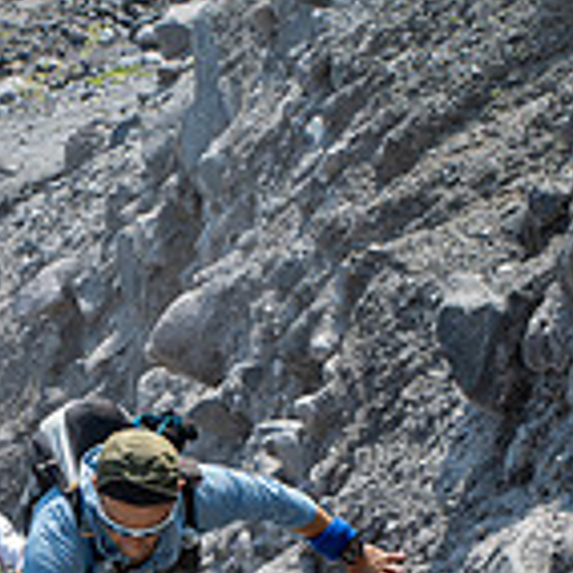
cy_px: 339
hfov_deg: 13.9
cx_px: 20
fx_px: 2322
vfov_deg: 14.1
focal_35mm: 124
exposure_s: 1/1000
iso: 200
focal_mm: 31
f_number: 5
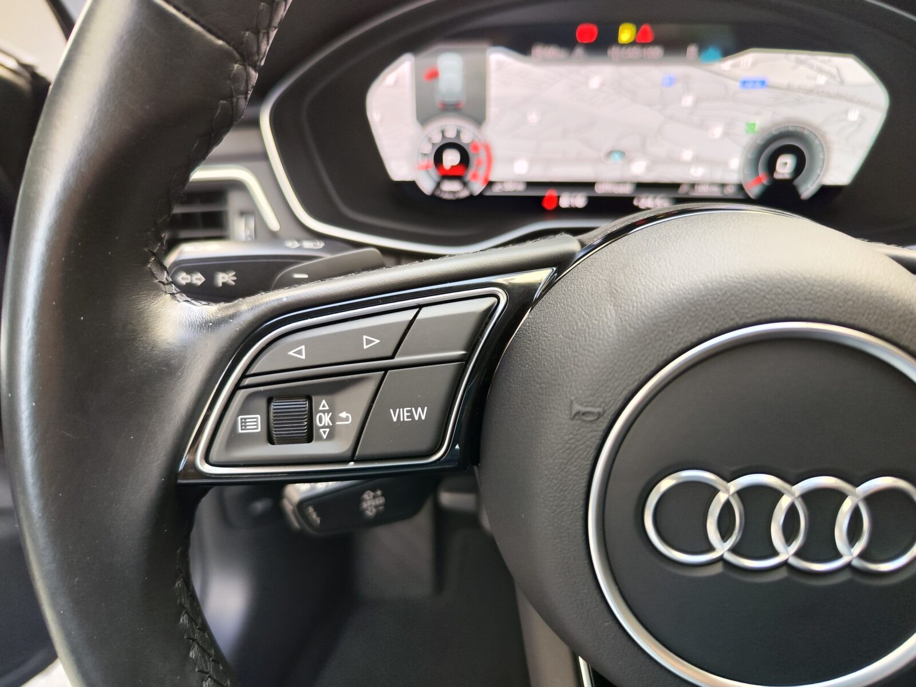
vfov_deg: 58.9
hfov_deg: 73.9
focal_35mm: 23
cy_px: 344
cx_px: 458
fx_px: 609
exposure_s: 1/100
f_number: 1.69
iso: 245
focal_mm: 7.01
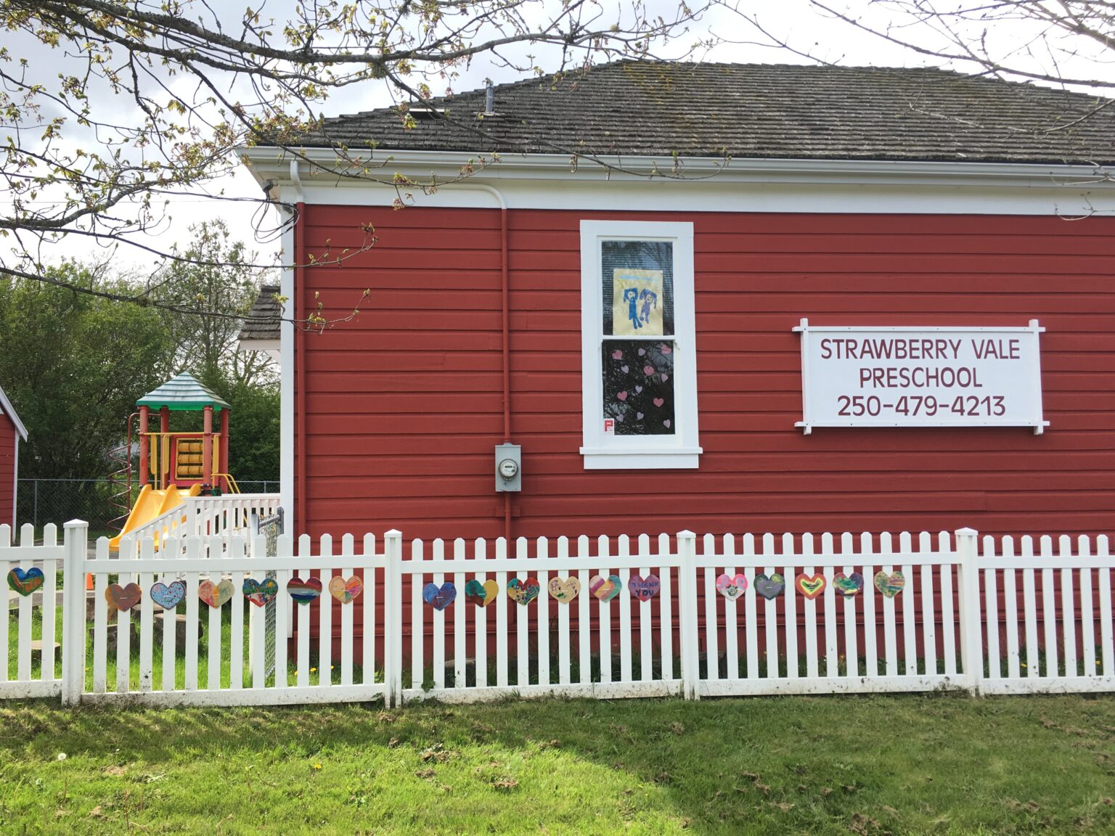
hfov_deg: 61.7
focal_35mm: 29
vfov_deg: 48.2
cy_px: 418
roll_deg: +0.4
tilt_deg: +5.6
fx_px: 934
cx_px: 558
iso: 25
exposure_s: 1/437
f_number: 2.2
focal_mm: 4.15
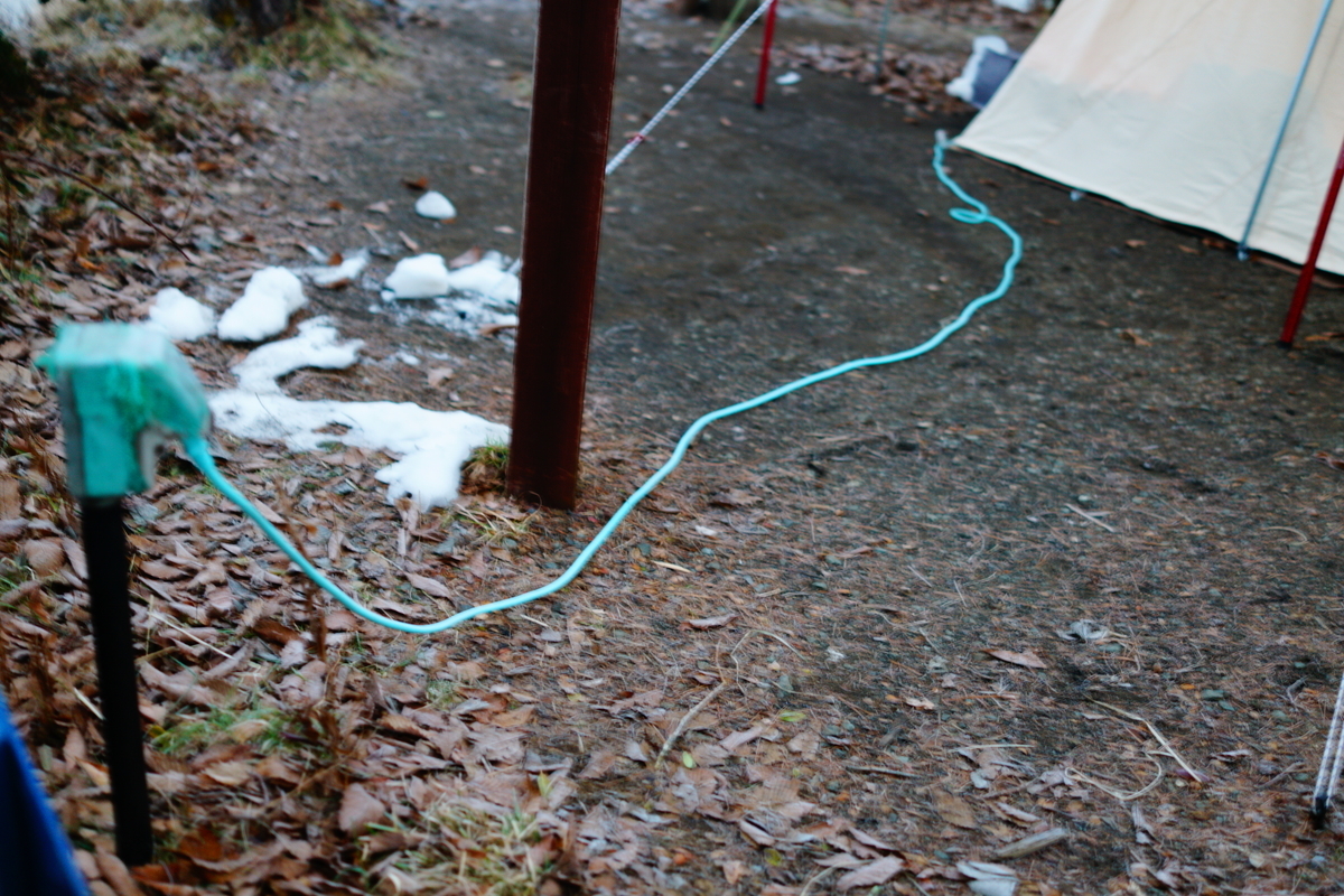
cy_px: 448
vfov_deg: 37.9
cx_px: 672
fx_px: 1307
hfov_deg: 54.4
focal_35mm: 35
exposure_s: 1/6
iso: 500
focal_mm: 35
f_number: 2
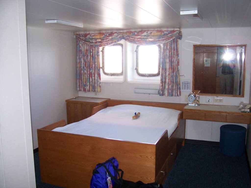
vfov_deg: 41.8
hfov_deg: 54.0
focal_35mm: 34
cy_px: 94
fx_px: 247
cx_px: 126
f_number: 2.7
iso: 125
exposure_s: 1/60
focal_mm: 5.6
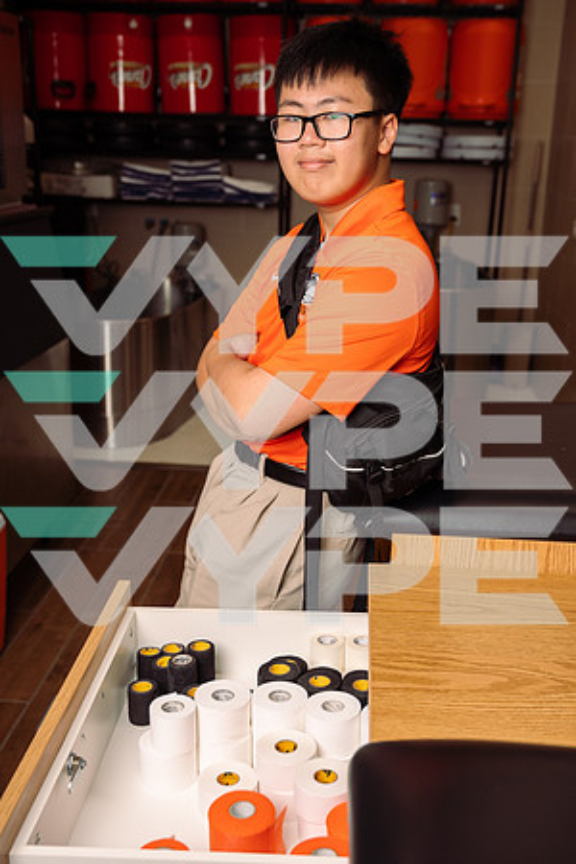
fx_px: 1008
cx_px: 288
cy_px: 432
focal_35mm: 42
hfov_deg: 31.9
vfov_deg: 46.4
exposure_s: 1/250
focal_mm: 42
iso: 125
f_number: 4.5
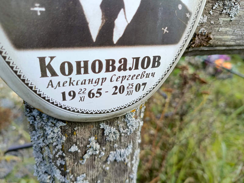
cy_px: 92
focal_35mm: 25
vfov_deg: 54.9
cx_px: 122
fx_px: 176
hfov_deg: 69.4
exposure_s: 1/311
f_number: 1.69
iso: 112
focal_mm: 4.76
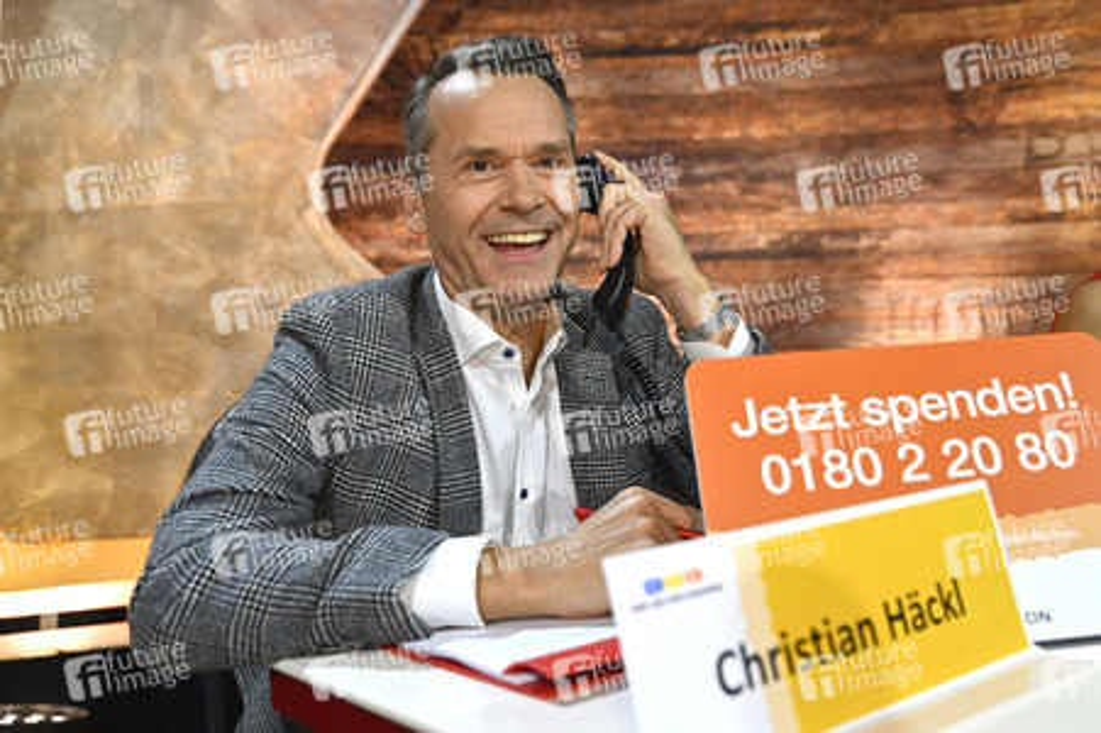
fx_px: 932
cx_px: 550
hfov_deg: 61.1
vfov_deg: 42.9
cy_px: 366
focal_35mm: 30
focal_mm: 30.5
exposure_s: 1/200
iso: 800
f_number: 4
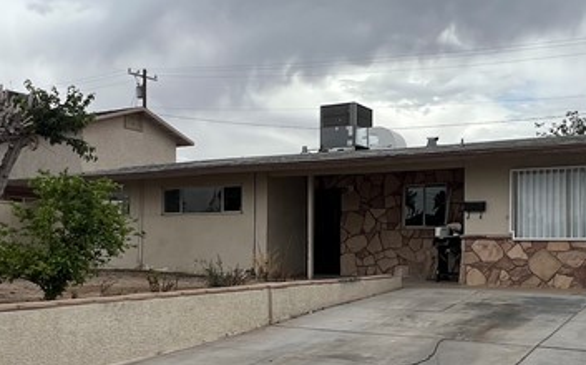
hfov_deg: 49.3
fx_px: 638
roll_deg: -0.5
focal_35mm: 40
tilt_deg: +1.0
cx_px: 312
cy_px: 236
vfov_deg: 31.7
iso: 32
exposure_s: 1/1815
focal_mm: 1.57
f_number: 1.8
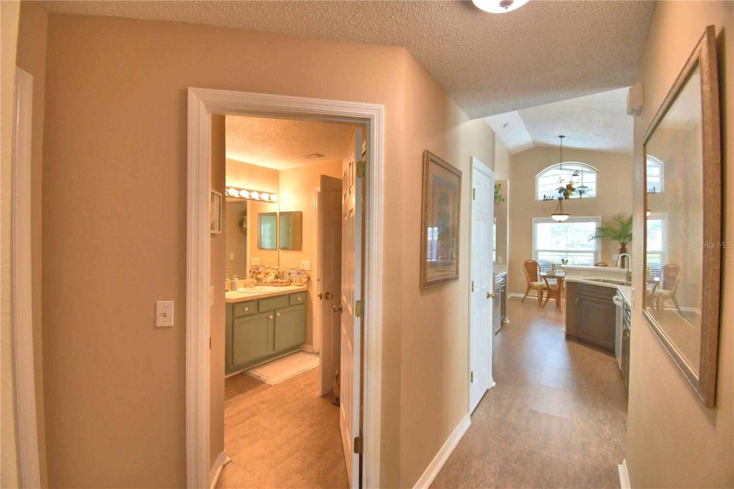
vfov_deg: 77.3
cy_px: 244
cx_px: 367
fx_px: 306
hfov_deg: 100.4
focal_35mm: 15
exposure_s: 1/50
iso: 400
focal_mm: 10
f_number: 4.5
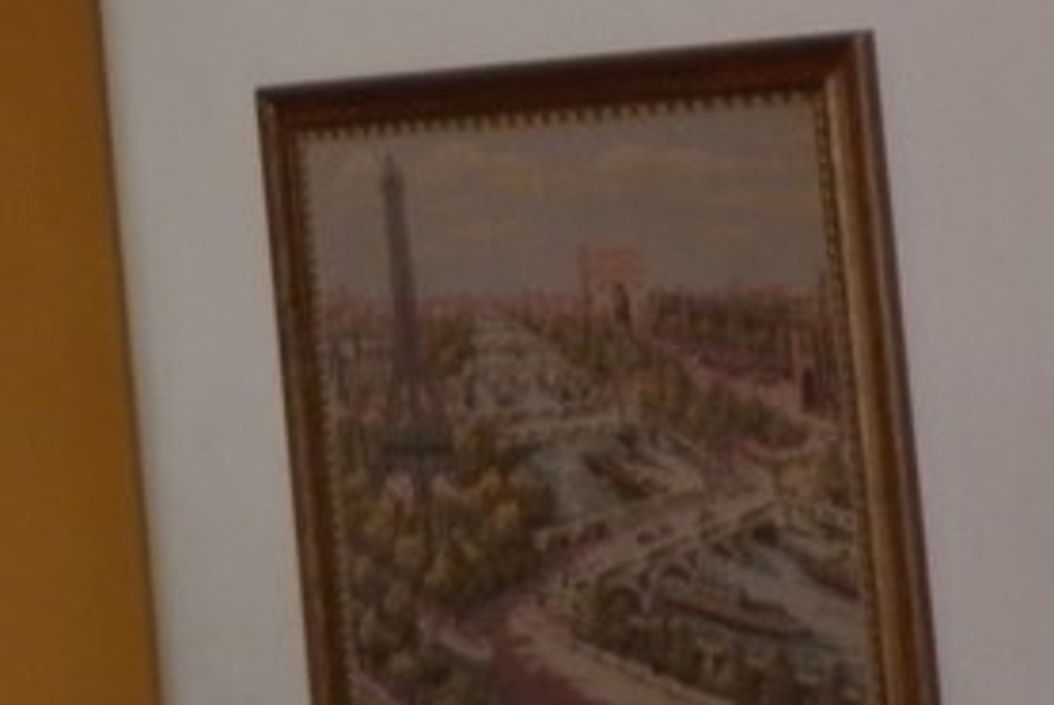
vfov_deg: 10.4
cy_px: -133
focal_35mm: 130
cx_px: -1001
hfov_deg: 13.6
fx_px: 3810
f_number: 2.8
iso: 125
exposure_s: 1/30
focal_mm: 5.3
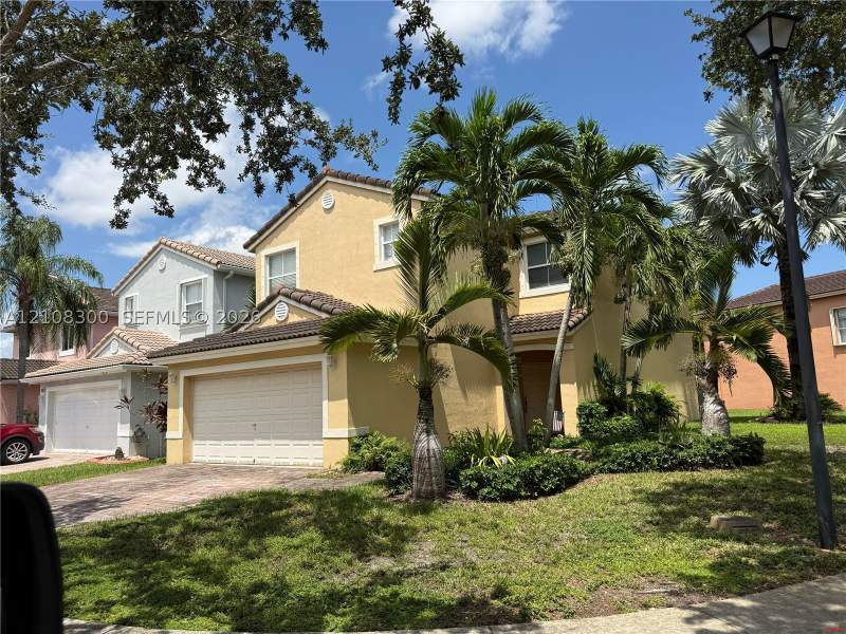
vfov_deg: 56.8
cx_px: 423
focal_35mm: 24
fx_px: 587
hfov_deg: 71.6
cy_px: 317
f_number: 1.78
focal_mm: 6.76
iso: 80
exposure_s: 1/4405
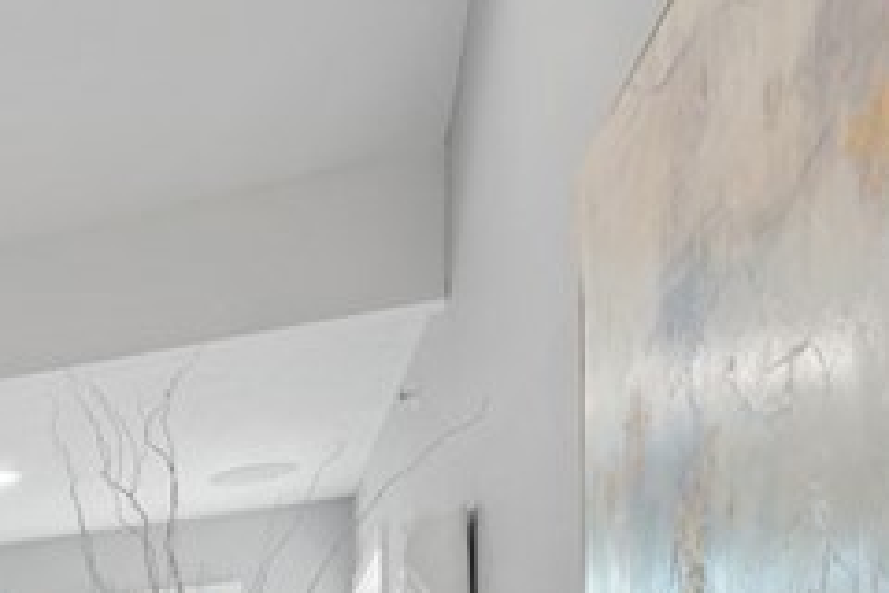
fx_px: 1679
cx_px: -1019
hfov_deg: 17.4
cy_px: 982
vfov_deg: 17.3
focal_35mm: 68
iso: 400
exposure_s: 1.3
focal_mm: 15
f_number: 8
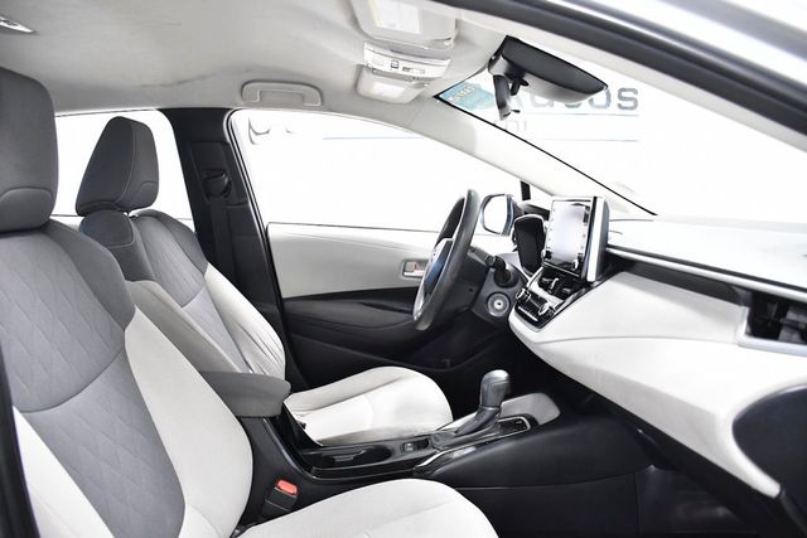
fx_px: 605
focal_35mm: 27
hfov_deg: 67.4
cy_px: 269
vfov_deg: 48.0
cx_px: 404
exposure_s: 1/125
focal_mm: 18
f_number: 3.5
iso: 2500
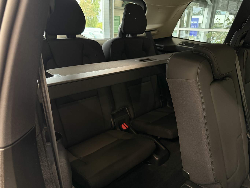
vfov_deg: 56.8
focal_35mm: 24
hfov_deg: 71.6
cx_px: 125
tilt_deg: -20.5
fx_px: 173
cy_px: 94
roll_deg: -1.0
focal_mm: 6.76
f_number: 1.78
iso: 800
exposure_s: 1/50
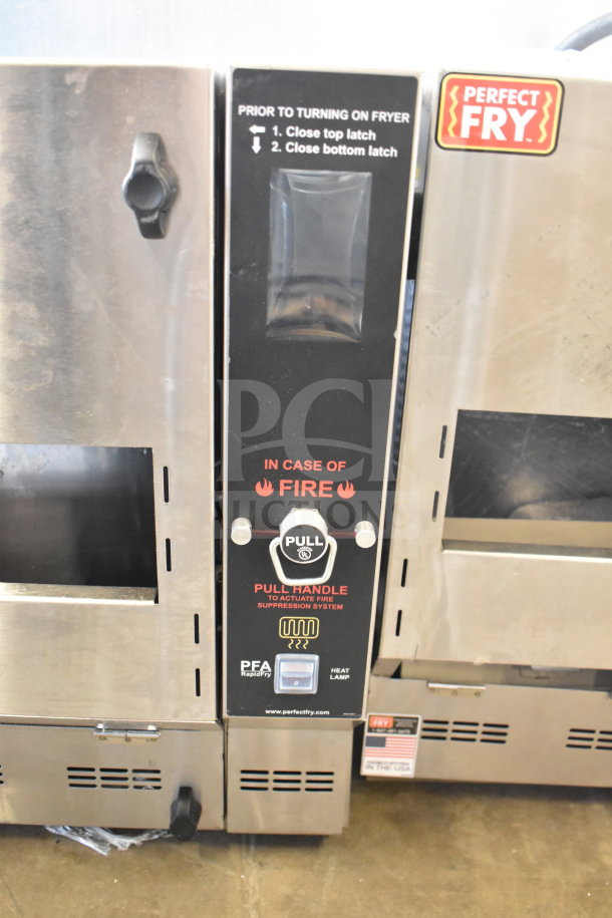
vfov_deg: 57.2
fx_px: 841
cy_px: 459
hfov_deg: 40.0
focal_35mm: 33
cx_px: 306
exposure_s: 1/40
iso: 5000
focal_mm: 22
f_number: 3.8
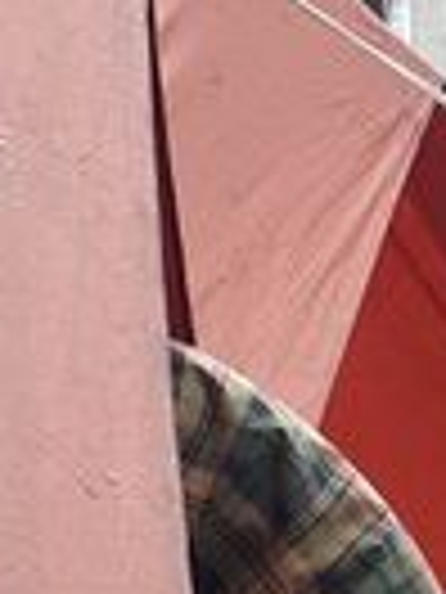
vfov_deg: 15.3
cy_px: 770
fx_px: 2113
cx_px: 942
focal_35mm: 123
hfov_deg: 10.8
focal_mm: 3.6
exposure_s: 1/223
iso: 40
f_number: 1.9
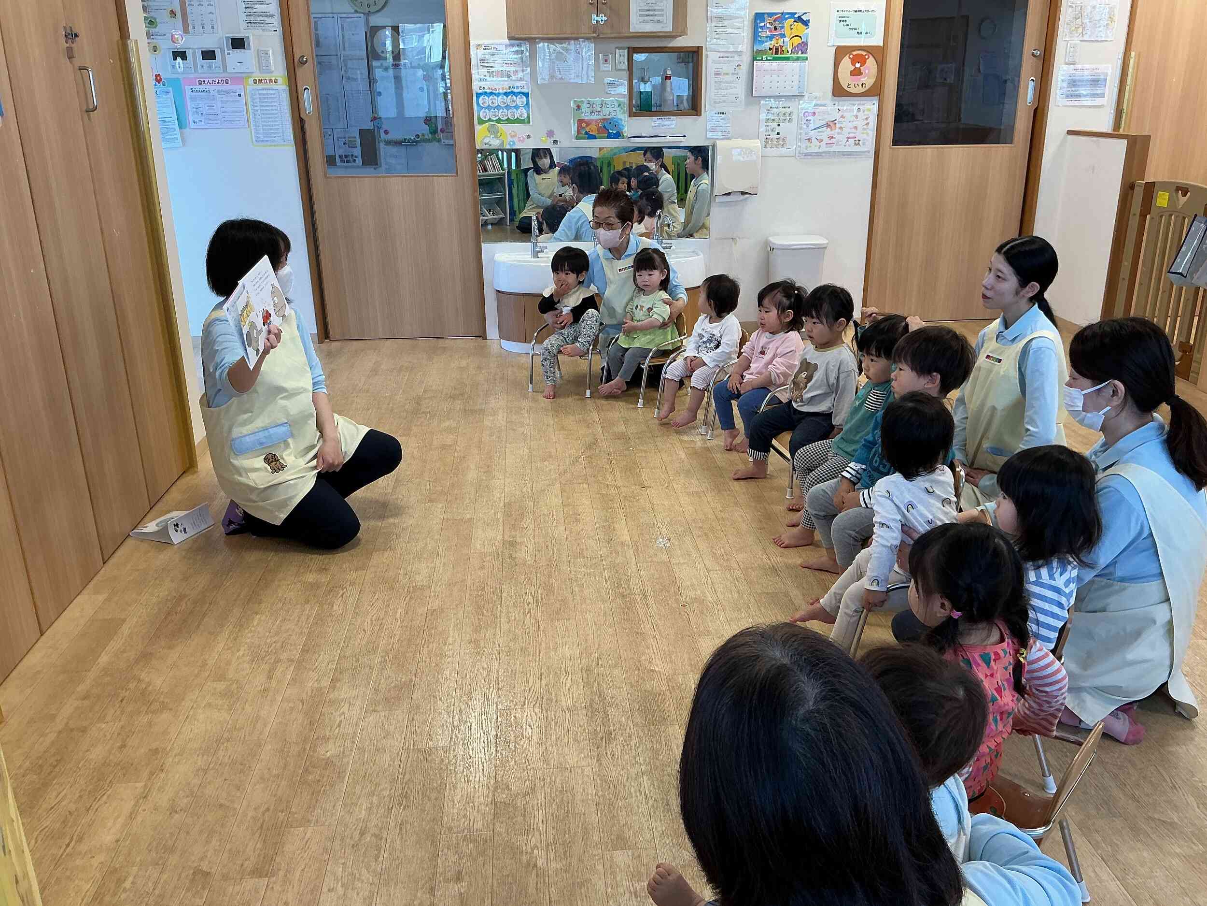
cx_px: 604
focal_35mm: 29
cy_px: 453
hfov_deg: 61.7
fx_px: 1011
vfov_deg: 48.2
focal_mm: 3
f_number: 1.8
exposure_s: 1/120
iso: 40
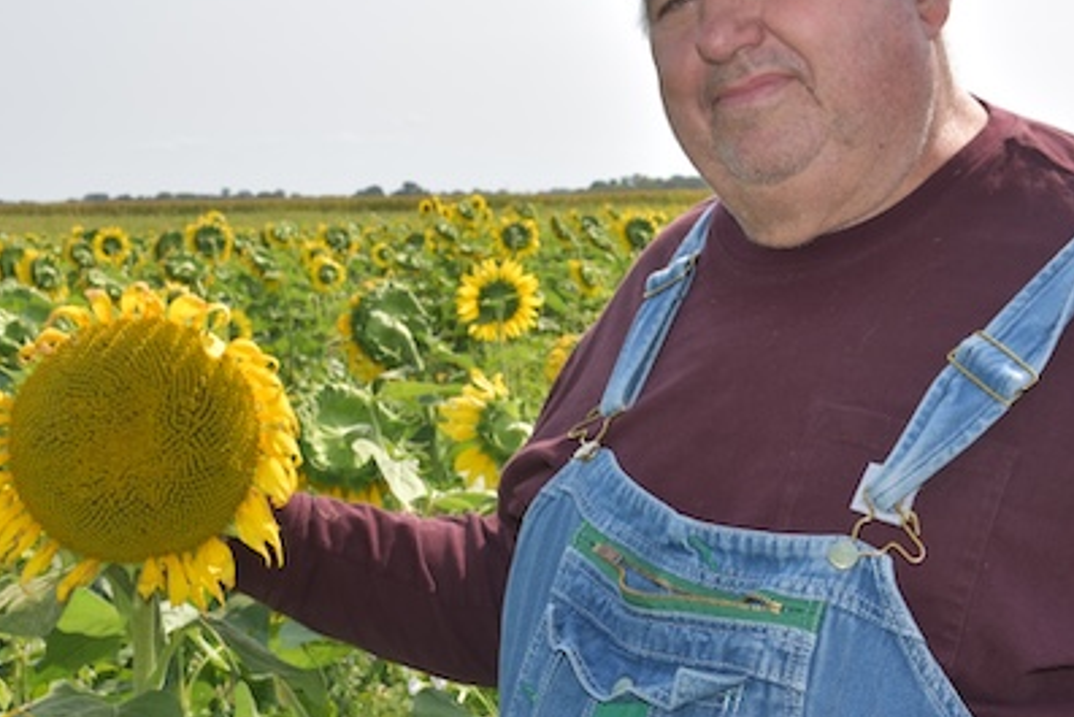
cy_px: 329
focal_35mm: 225
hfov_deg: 9.1
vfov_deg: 6.1
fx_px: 6711
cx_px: 576
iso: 100
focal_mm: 85
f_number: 13
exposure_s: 1/250
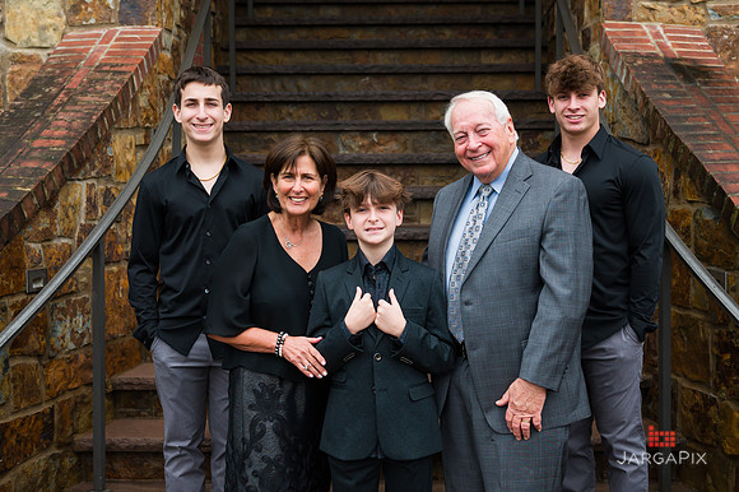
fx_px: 1061
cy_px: 233
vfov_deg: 26.1
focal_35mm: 52
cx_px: 371
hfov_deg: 38.4
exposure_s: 1/640
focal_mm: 35
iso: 320
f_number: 4
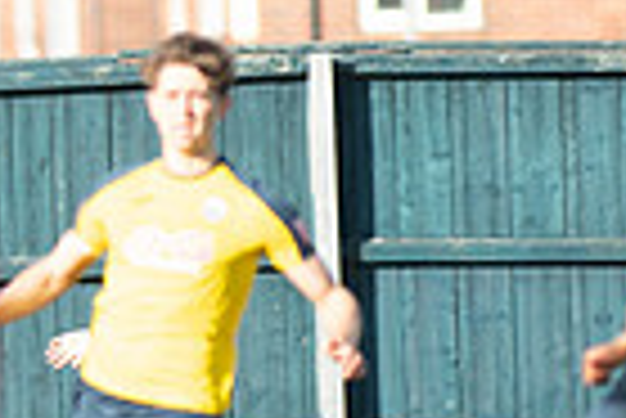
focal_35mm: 1880
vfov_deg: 0.7
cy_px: 416
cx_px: -667
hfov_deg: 1.1
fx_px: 32725
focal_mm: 300
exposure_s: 1/1600
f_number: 4.5
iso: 250
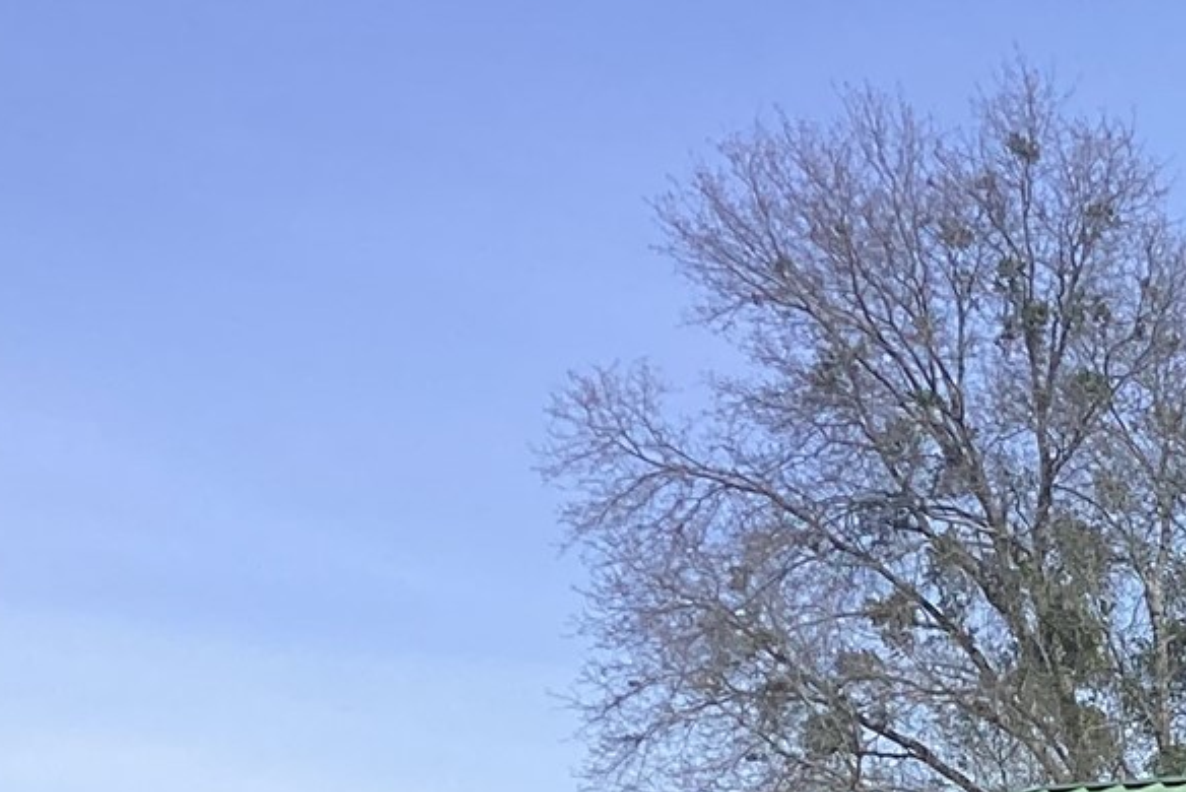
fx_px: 3724
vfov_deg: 11.6
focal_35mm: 113
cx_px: 1596
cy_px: 1202
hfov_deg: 16.9
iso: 25
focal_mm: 3.3
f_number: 2.4
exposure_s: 1/1253
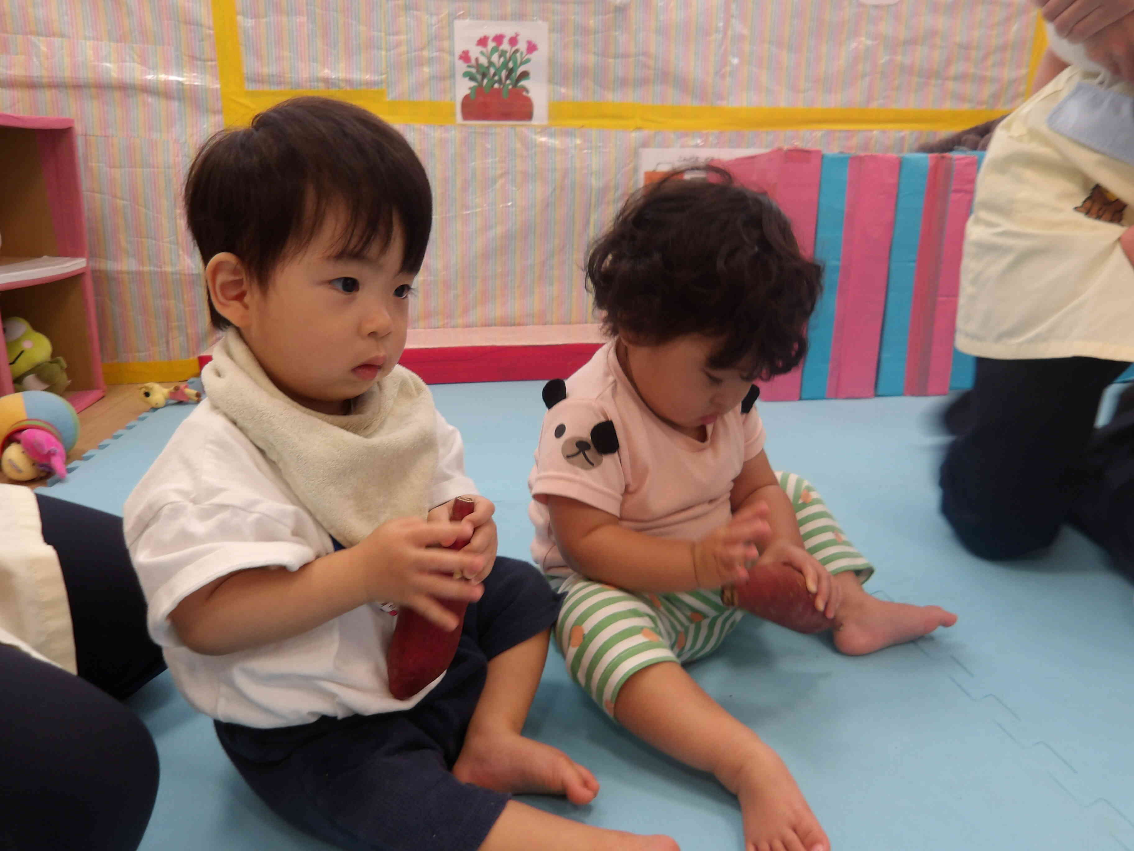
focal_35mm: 27
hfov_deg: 65.3
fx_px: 885
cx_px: 567
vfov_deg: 51.4
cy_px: 426
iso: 100
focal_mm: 4.9
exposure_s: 1/48
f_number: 3
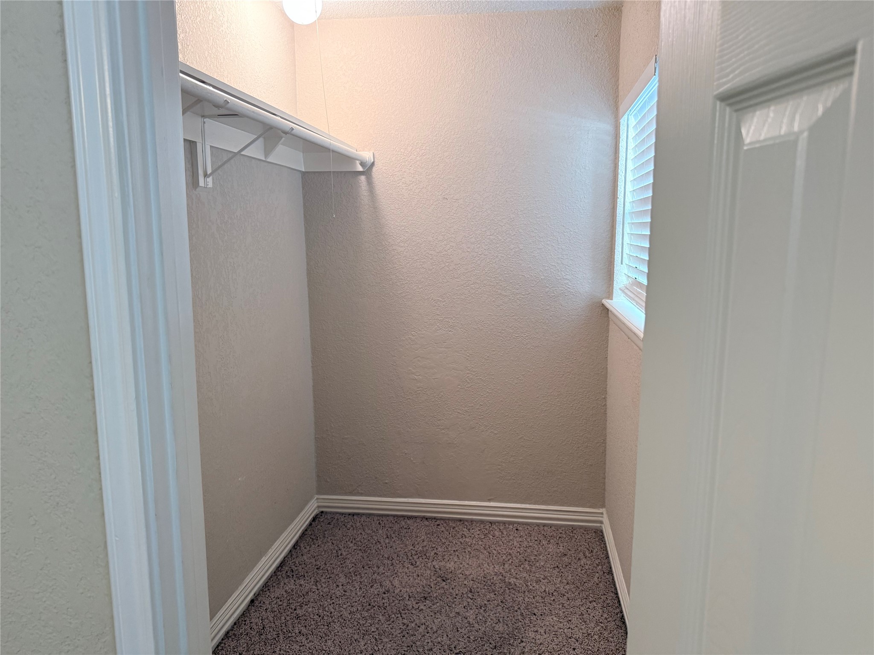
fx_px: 606
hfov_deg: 71.6
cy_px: 328
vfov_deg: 56.8
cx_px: 437
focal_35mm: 24
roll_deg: +0.5
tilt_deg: -8.3
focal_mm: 6.76
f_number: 1.78
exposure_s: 1/60
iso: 320
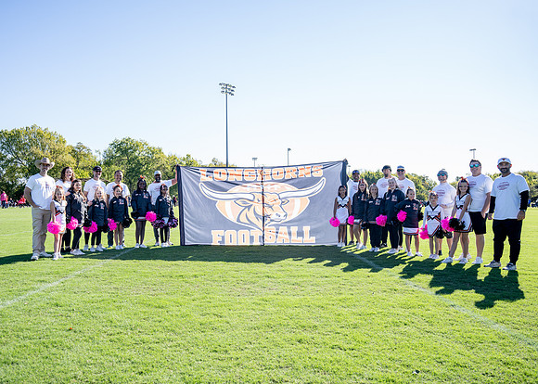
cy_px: 203
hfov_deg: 66.2
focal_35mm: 27
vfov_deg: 50.0
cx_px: 244
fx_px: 412
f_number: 4
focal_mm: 24
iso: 400
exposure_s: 1/1250
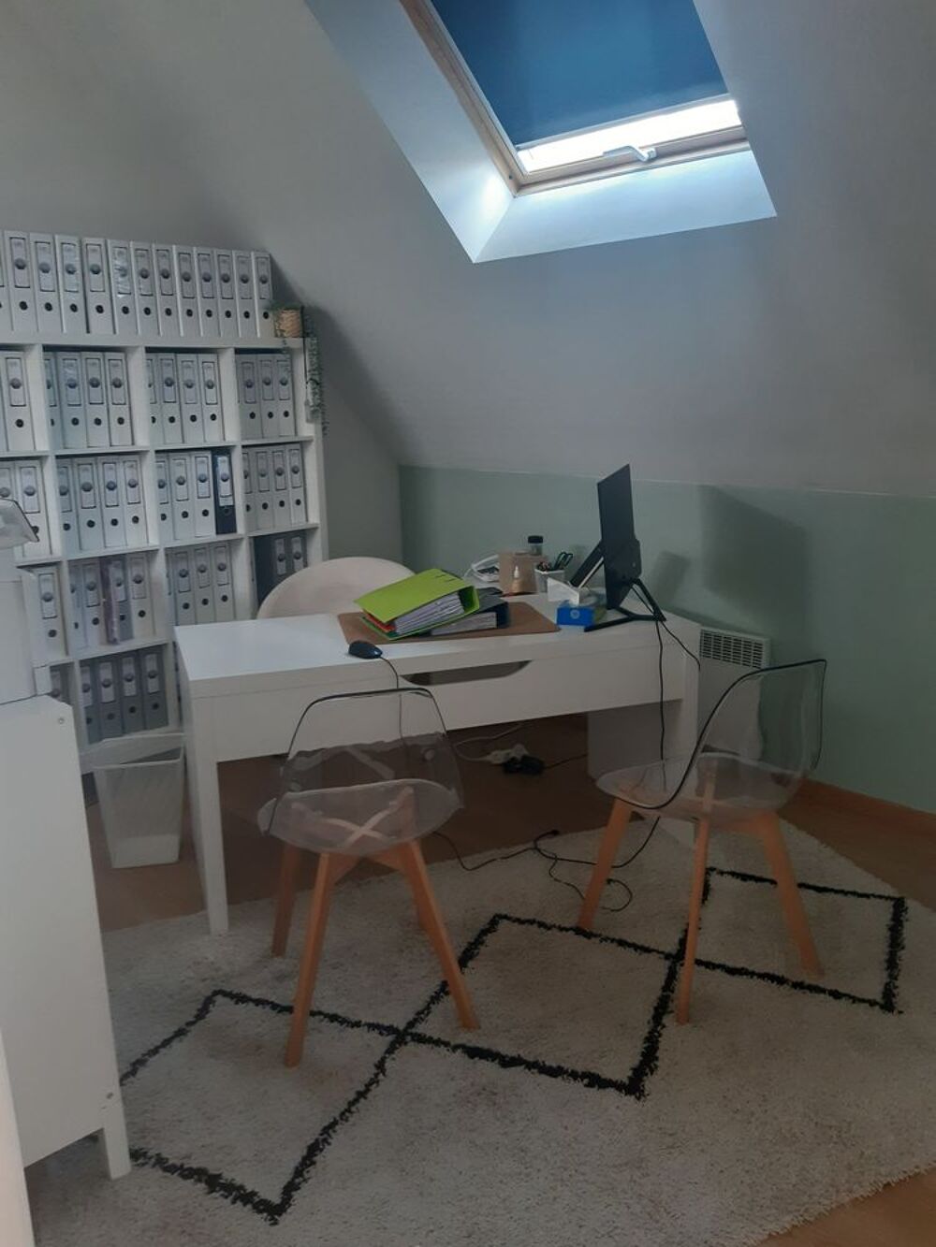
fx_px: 937
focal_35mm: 26
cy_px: 624
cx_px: 468
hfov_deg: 53.1
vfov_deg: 67.3
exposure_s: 1/40
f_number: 1.7
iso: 250
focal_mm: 3.92
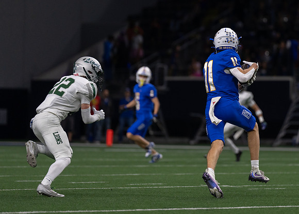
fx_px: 2405
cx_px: 202
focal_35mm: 283
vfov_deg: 5.1
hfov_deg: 7.1
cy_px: 70
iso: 1600
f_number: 2.8
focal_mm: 200
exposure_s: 1/1250
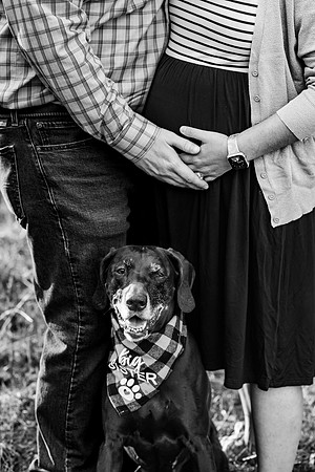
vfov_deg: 23.9
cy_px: 236
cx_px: 158
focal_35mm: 85
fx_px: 1116
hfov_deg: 16.1
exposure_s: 1/200
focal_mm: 85
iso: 200
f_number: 4
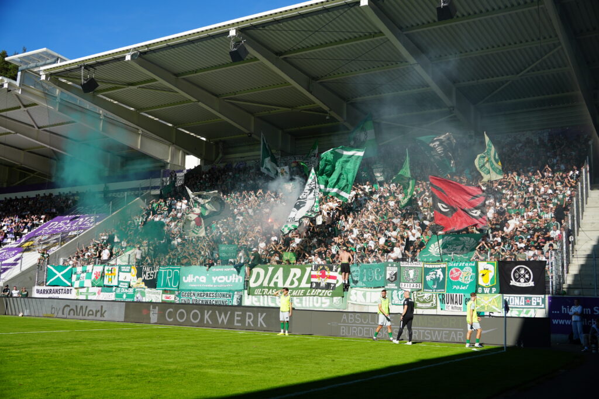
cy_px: 200
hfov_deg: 49.5
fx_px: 649
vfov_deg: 34.2
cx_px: 300
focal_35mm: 39
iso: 100
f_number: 5
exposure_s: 1/640
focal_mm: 26
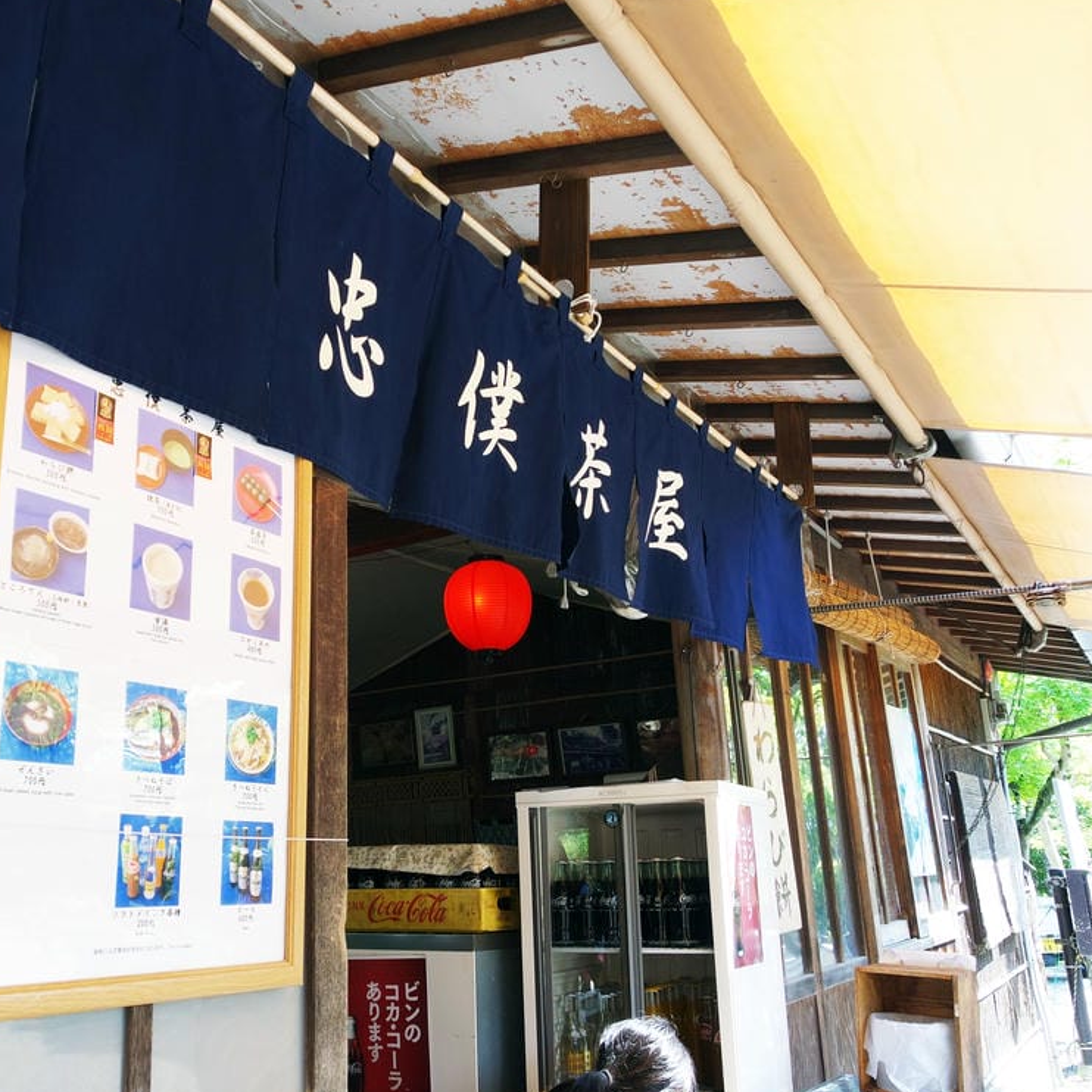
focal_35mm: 33
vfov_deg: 49.7
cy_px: 571
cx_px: 389
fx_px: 1178
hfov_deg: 49.1
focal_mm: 9
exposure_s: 1/100
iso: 200
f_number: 5
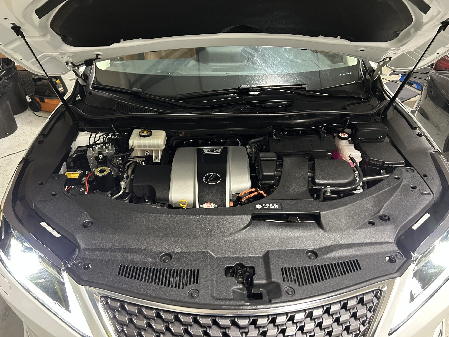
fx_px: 337
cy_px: 168
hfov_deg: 67.3
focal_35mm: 26
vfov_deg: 53.1
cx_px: 224
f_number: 1.5
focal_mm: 5.7
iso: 500
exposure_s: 1/60
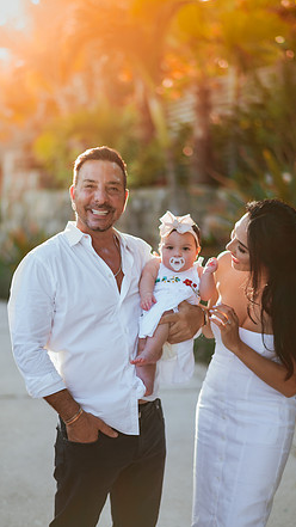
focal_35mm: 62
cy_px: 268
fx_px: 865
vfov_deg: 33.8
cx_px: 140
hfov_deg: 19.4
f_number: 1.4
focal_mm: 58
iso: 50
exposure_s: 1/400
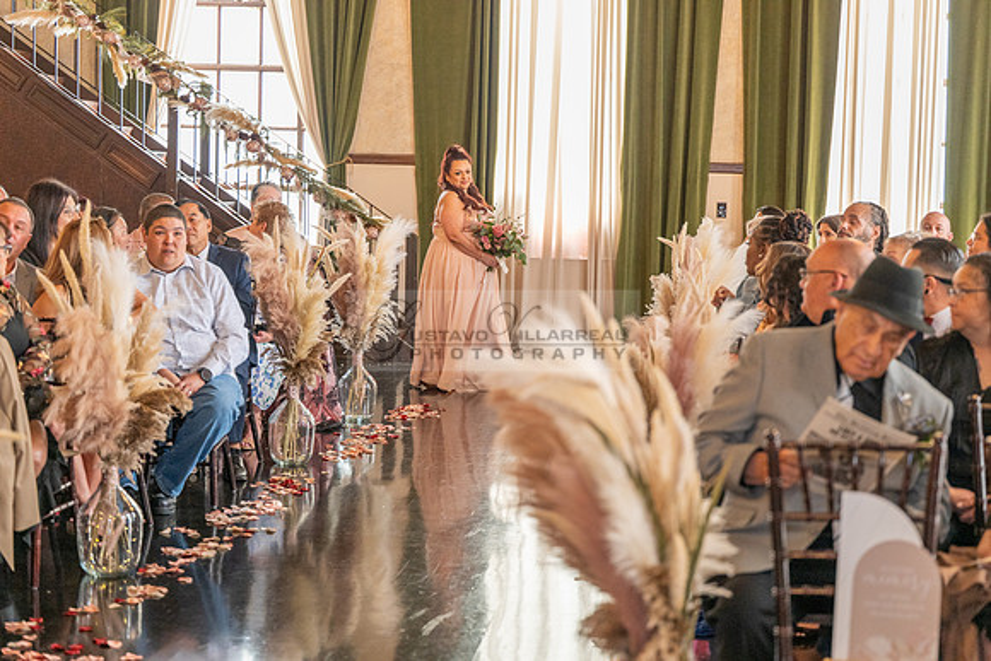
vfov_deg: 19.5
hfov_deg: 28.8
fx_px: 1927
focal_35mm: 70
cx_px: 496
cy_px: 330
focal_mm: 70
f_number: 2.8
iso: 1600
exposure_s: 1/200
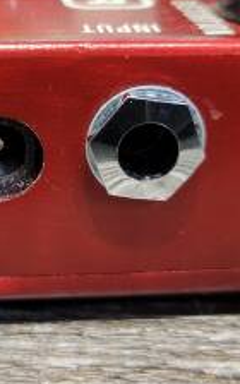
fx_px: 670
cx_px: 31
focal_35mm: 64
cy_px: 182
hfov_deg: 20.0
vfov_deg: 32.0
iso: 200
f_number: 1.8
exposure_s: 1/60
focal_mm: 5.4
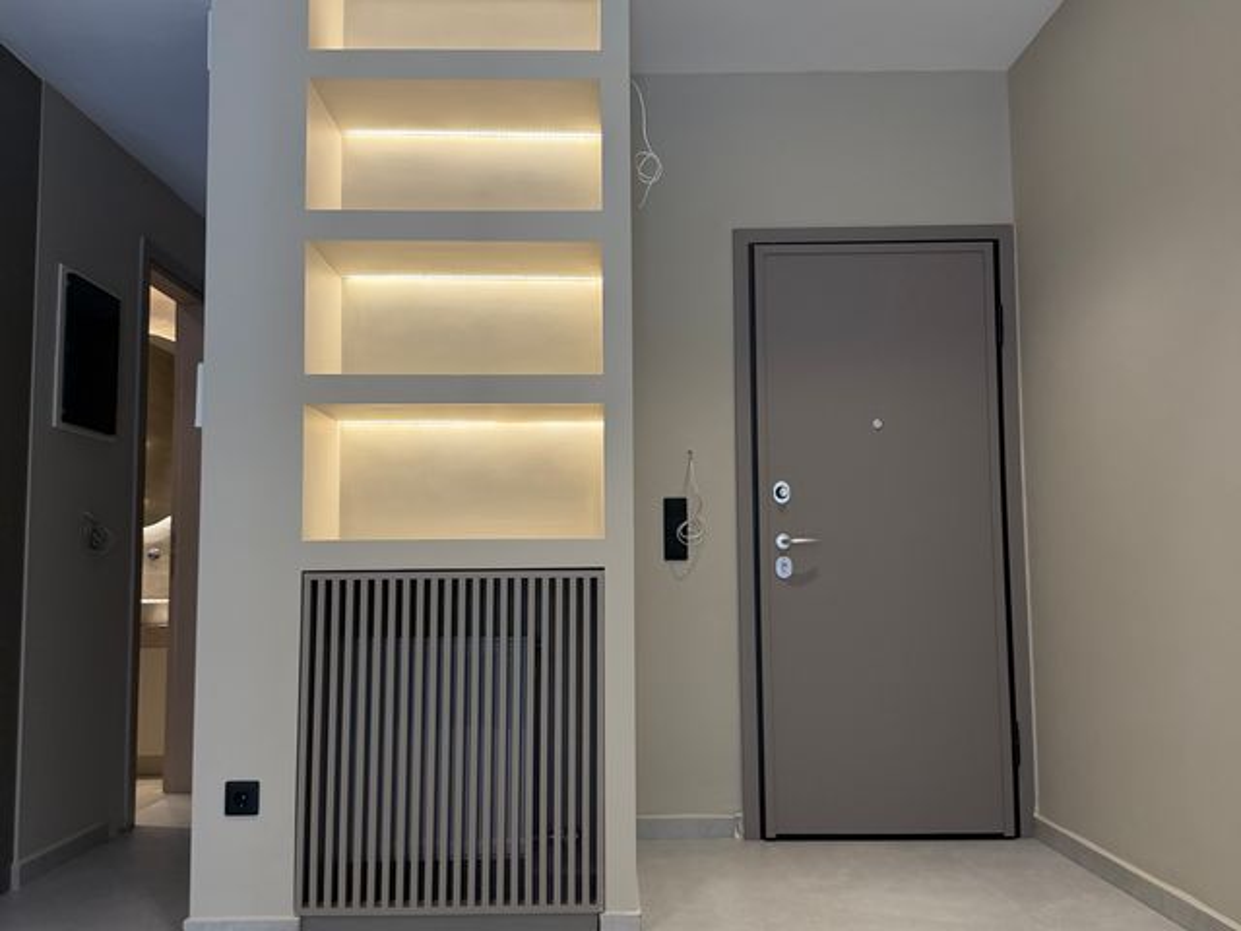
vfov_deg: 56.8
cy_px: 466
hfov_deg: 71.6
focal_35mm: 24
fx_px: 860
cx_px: 620
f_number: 1.78
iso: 200
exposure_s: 1/176
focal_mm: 6.76
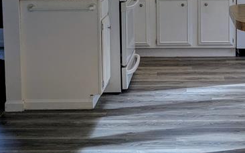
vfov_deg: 15.9
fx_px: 534
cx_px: 187
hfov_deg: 25.5
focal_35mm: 80
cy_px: -9
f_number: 1.73
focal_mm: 4.38
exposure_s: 1/229
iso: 46
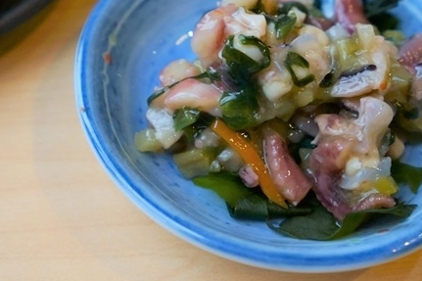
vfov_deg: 20.6
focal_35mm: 65
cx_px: 153
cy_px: 52
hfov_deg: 30.8
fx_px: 762
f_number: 5
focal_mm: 35
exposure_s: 1/500
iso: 1000
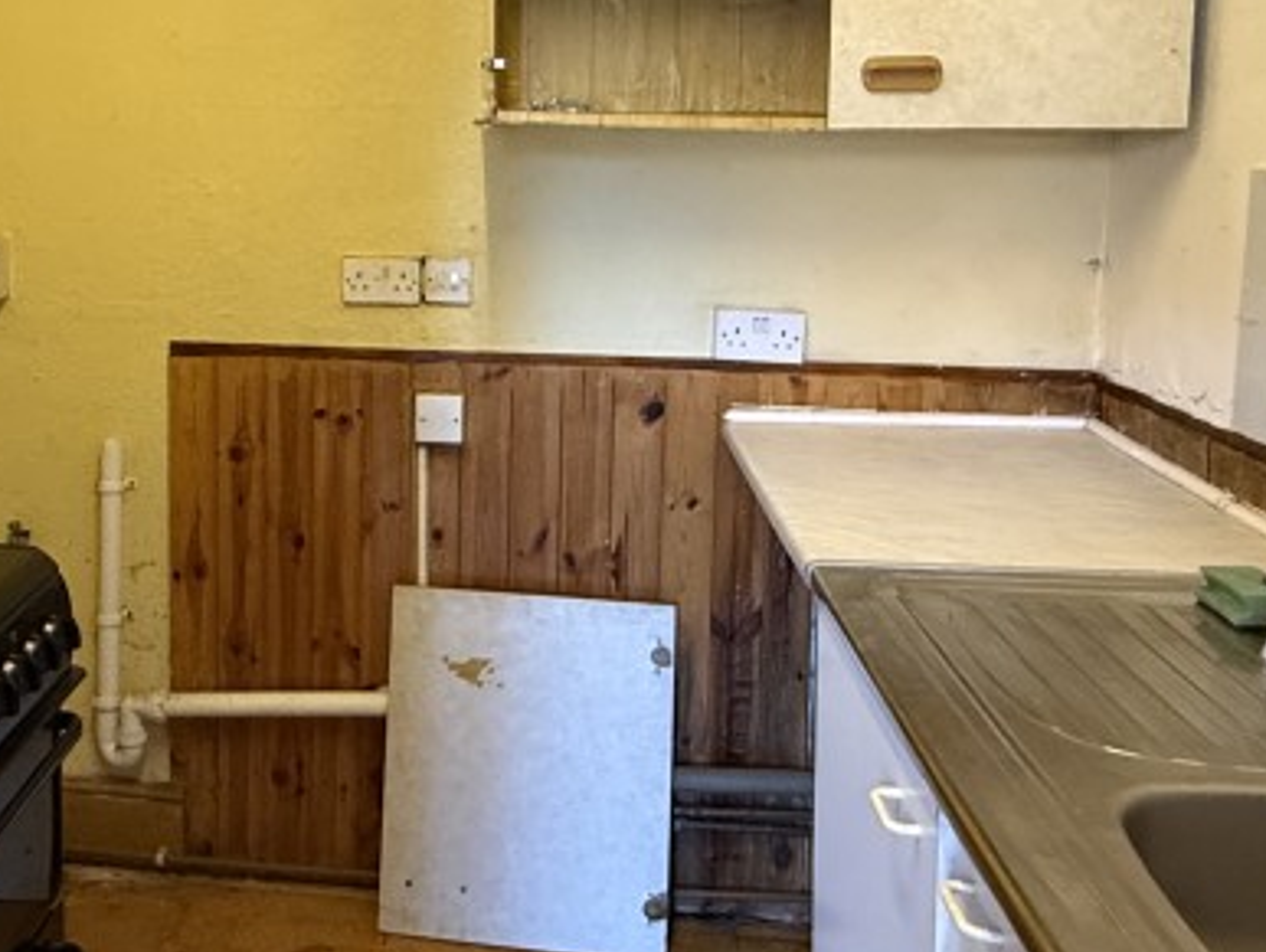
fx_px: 1354
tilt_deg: -5.8
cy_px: 252
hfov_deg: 48.8
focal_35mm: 37
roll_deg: -0.5
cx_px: 370
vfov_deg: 37.9
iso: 640
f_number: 2.2
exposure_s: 1/50
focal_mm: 2.22
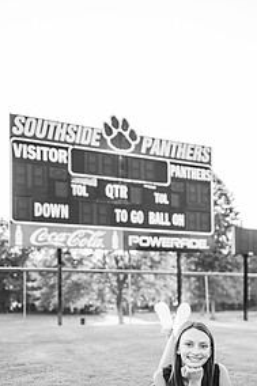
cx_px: 190
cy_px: 291
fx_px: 407
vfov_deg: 48.7
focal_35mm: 38
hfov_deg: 34.3
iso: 125
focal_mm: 24
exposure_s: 1/500
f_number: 2
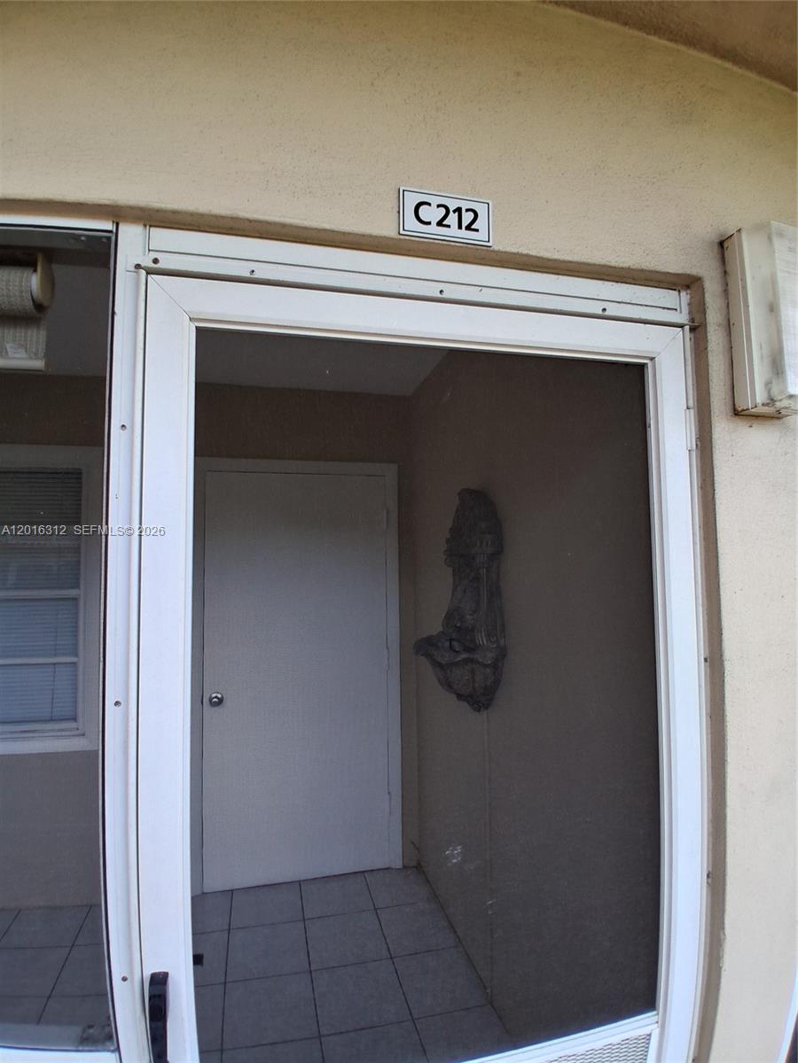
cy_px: 532
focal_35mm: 17
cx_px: 399
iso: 50
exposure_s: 1/132
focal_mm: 1.4
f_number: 2.2
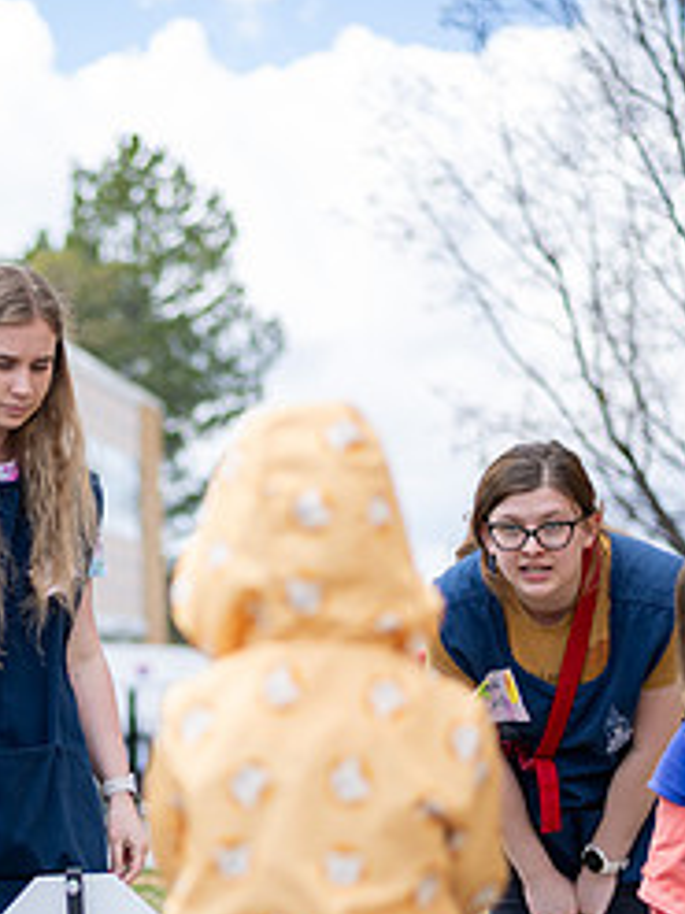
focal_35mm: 113
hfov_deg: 12.9
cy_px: 709
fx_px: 2984
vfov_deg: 17.3
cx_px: -4
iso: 100
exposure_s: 1/1600
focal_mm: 50
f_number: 2
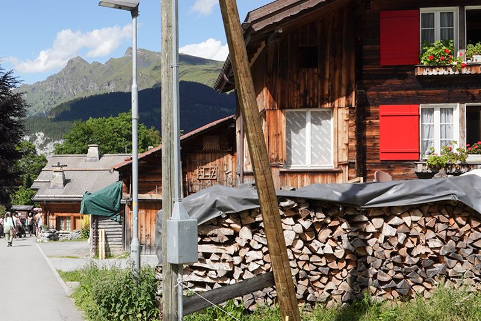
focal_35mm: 60
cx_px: 11
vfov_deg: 22.6
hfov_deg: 31.2
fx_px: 802
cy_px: 167
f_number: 14
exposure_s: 1/100
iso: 100
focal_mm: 24
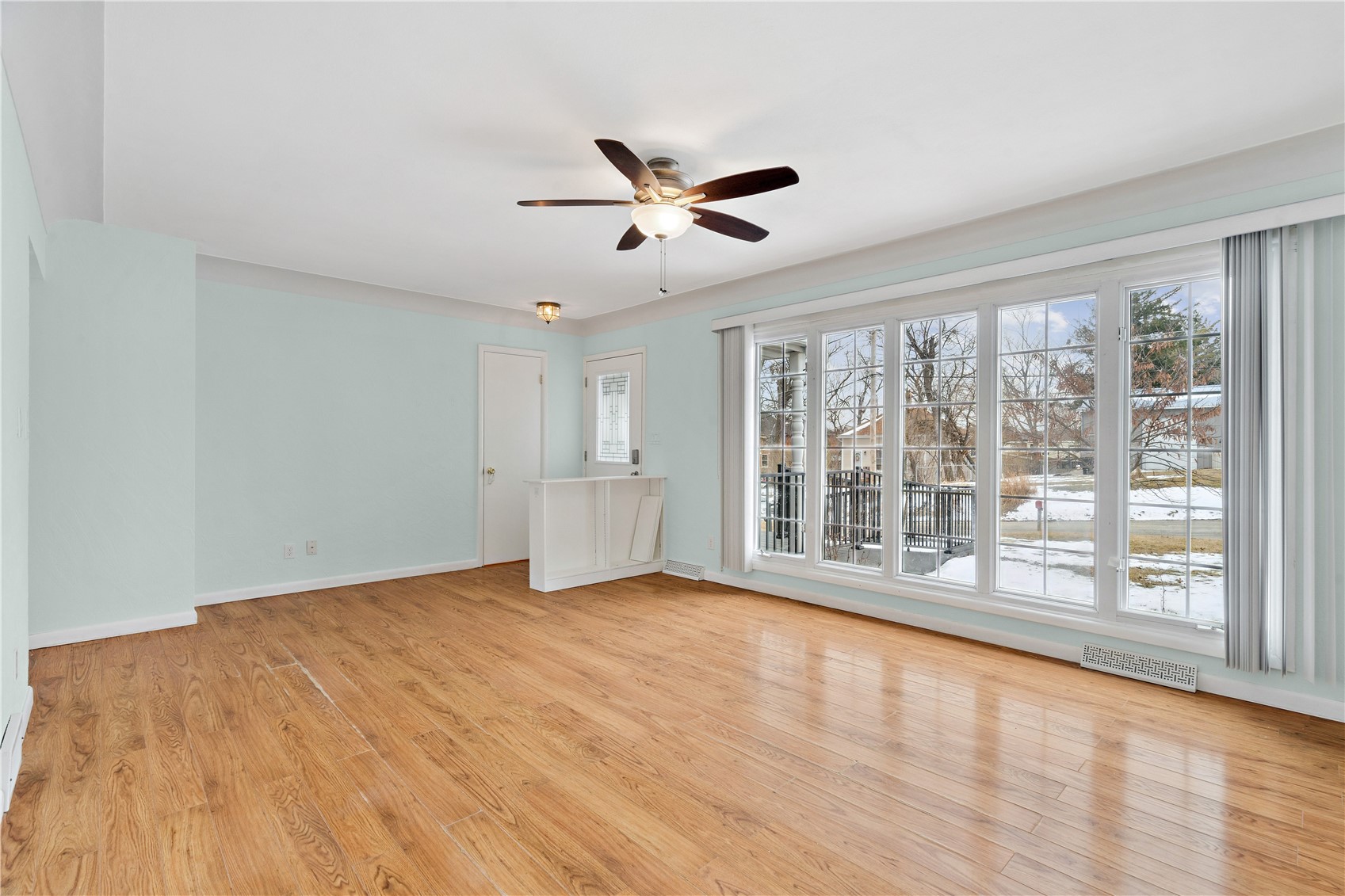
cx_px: 672
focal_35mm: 16
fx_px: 598
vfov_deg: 73.7
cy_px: 448
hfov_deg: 96.7
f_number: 10
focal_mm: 16
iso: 400
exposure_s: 1/20
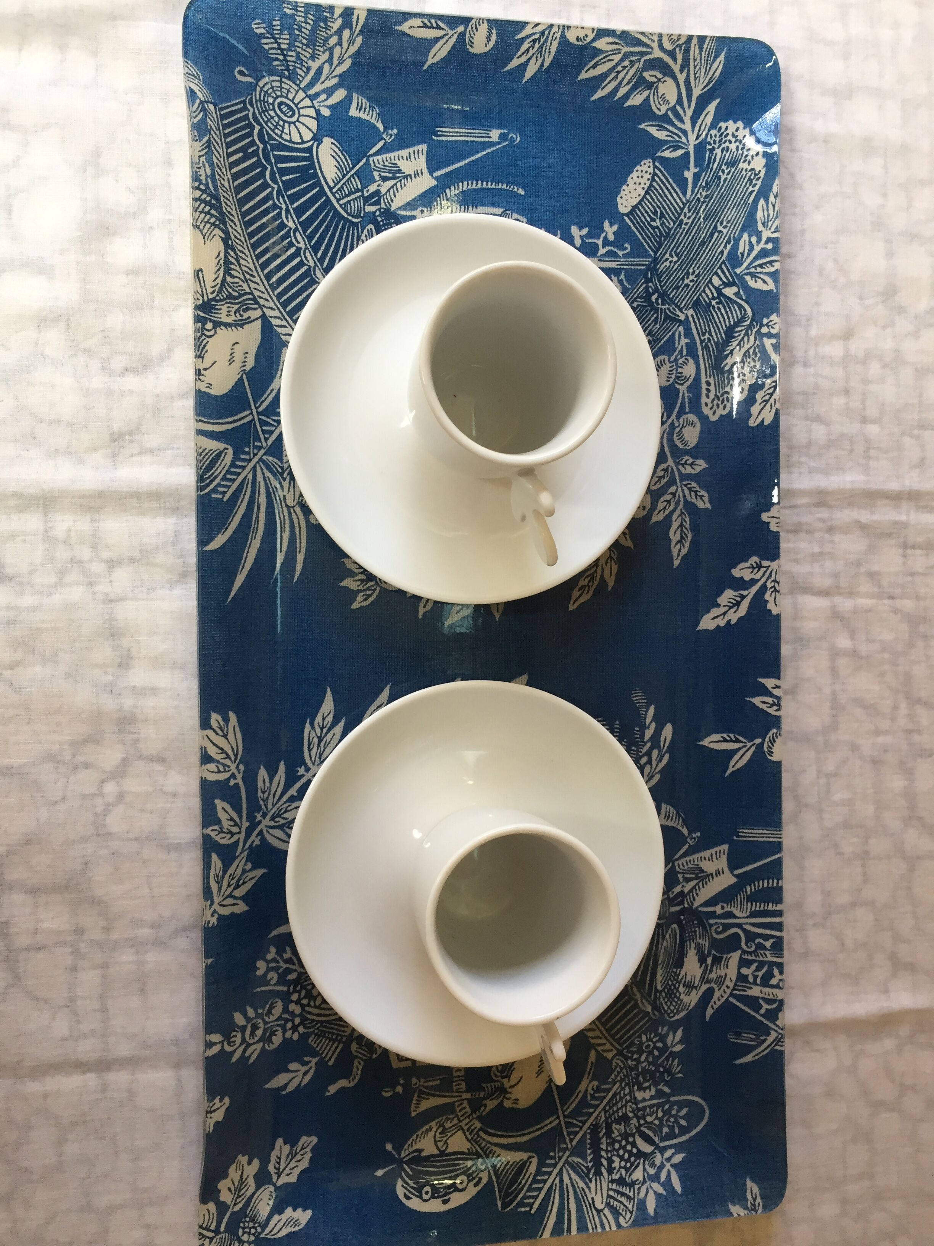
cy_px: 623
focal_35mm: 29
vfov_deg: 61.7
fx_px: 1043
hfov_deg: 48.2
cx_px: 467
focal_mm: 4.15
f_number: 2.2
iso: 32
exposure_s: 1/33
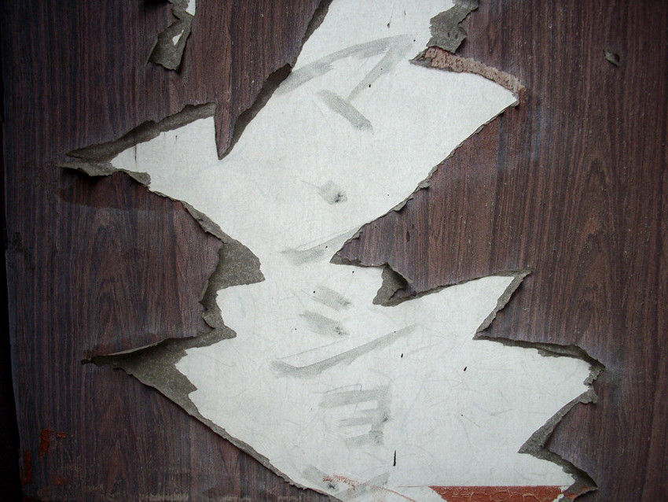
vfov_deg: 38.7
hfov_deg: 50.1
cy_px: 251
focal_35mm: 37
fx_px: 714
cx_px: 334
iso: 80
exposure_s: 1/200
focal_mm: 6.2
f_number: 2.8
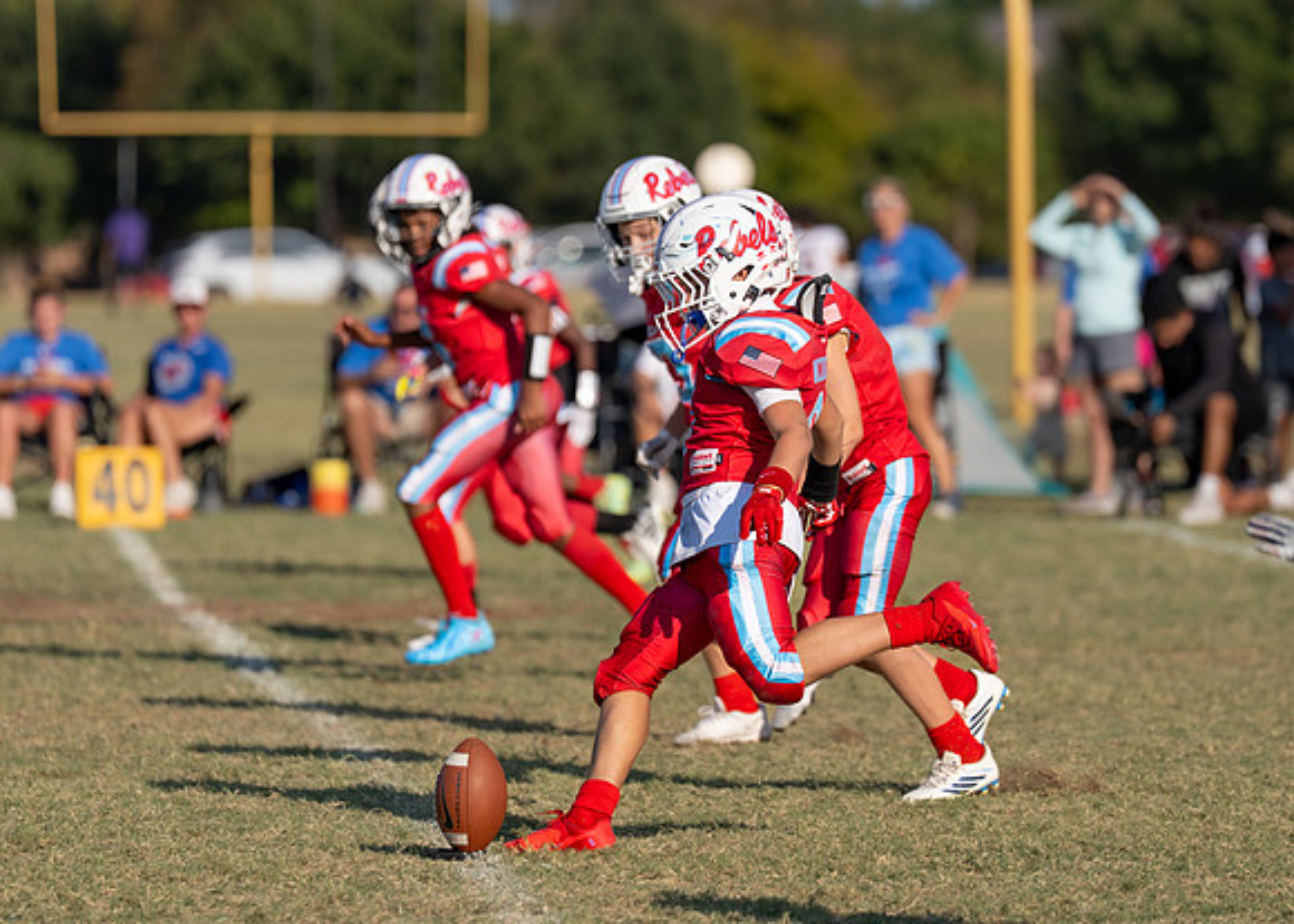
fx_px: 11321
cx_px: 706
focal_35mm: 308
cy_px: 405
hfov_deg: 6.5
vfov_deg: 4.7
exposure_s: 1/3200
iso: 125
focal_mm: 200
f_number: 3.2
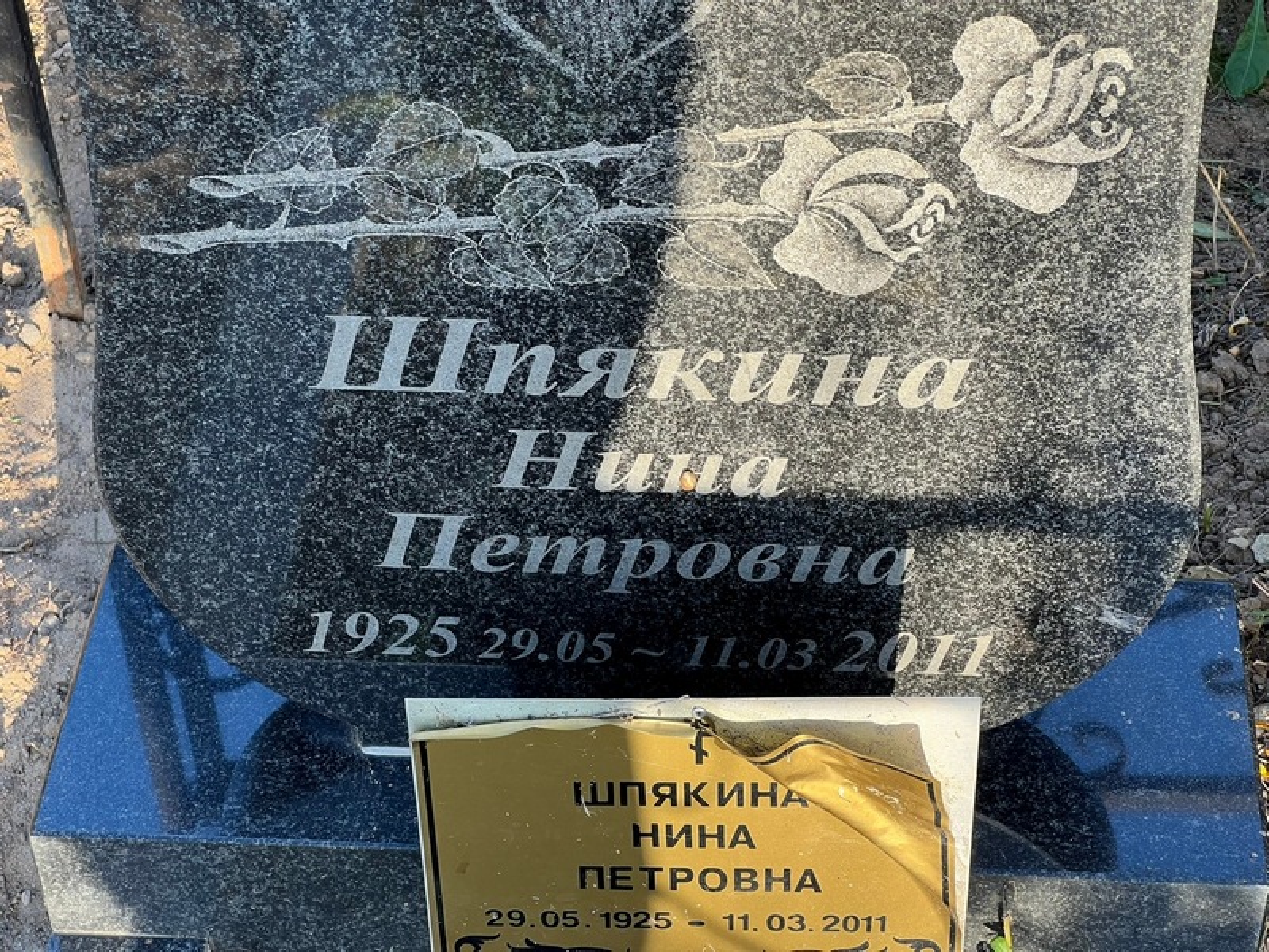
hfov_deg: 25.3
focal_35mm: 77
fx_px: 2823
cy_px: 476
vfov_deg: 19.1
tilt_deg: -47.3
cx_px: 634
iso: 40
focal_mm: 9
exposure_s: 1/99
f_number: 2.8
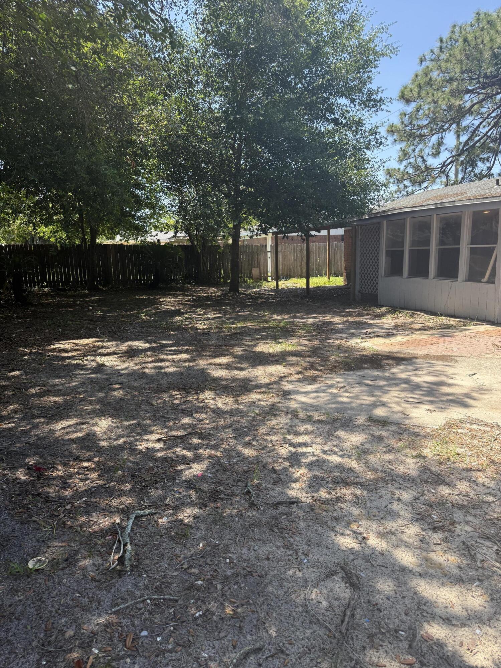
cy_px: 334
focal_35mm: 24
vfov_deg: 71.6
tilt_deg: -8.9
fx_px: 463
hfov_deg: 56.8
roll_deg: +0.3
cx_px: 250
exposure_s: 1/1192
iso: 100
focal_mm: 6.76
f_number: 1.78
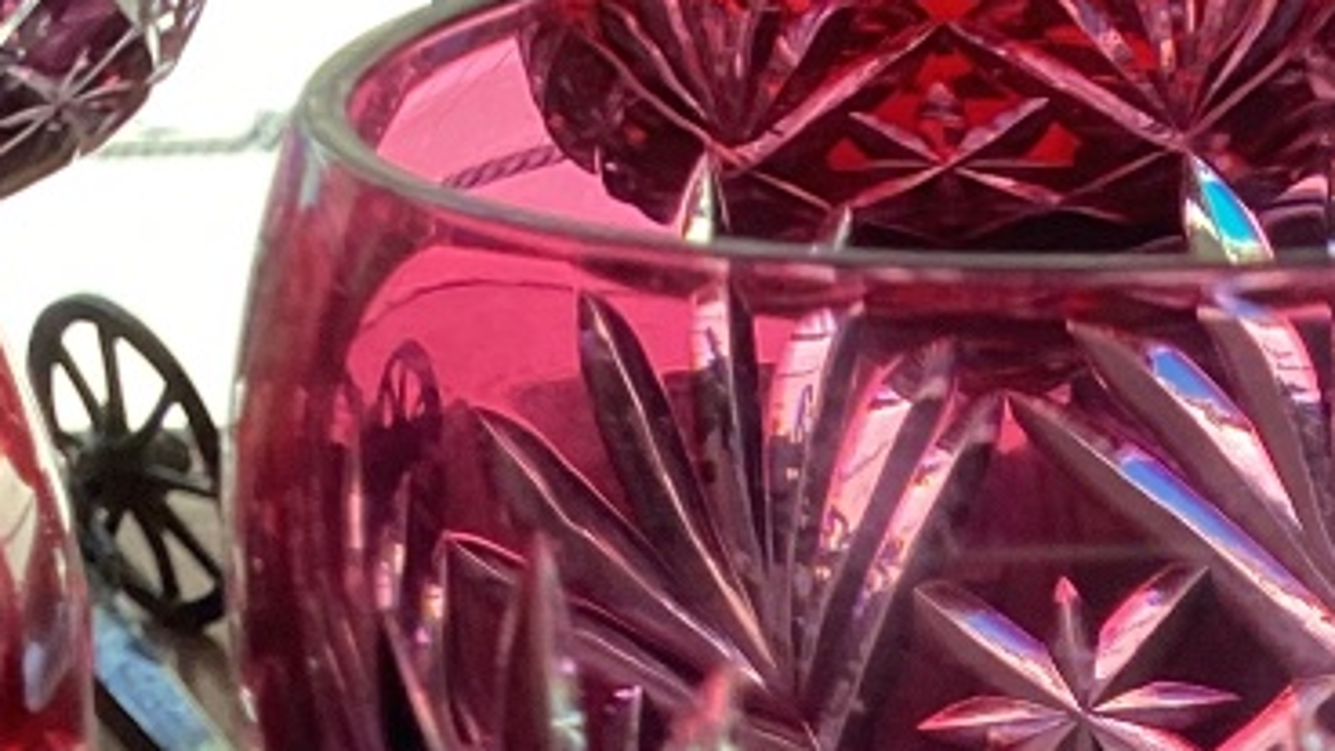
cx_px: 1429
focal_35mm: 110
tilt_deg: -35.8
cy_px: 1854
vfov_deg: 9.6
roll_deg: +1.0
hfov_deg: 18.8
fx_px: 3894
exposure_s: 1/120
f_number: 2.4
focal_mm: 3.3
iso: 50
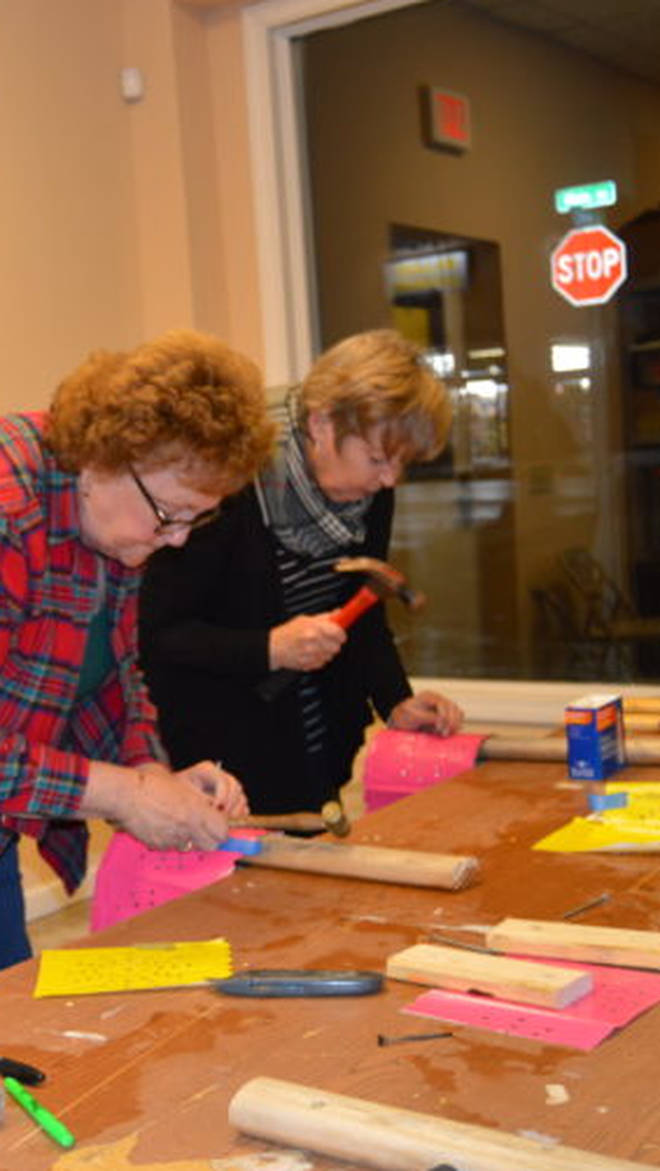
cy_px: 589
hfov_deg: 23.7
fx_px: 1491
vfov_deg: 42.9
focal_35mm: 48
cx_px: -33
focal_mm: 20
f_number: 3.5
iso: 400
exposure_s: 1/60
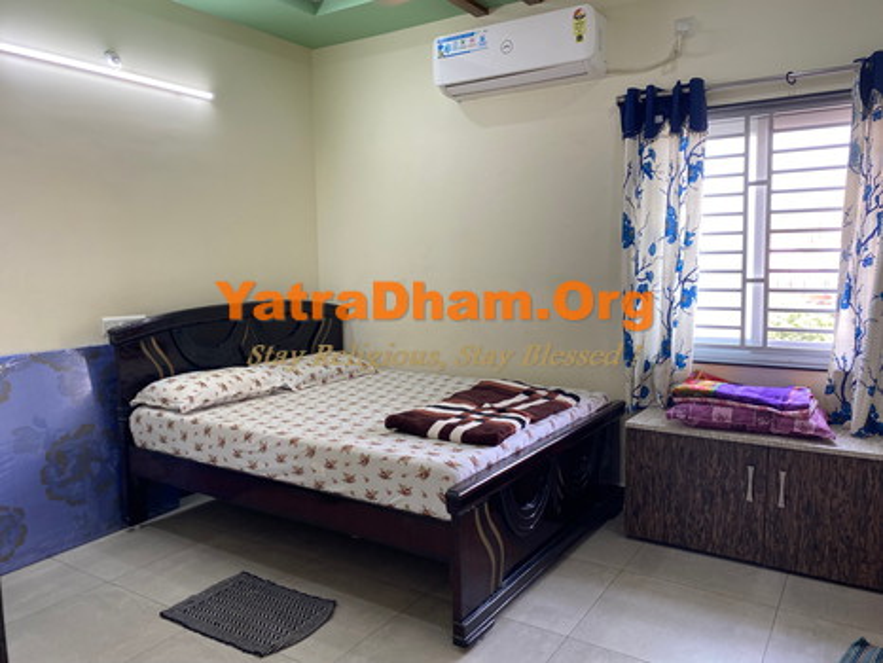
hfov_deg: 67.3
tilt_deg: -4.9
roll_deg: +1.5
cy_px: 332
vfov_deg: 53.1
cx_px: 442
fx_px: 664
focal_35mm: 26
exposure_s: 1/100
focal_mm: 4.25
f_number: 1.8
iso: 80
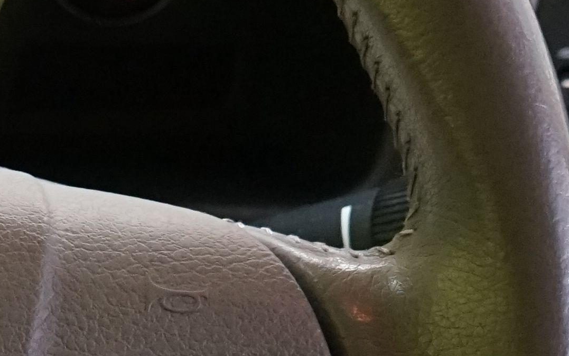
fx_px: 2465
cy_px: 298
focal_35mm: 159
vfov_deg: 8.2
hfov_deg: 12.4
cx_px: -330
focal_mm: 28
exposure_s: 1/30
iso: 4000
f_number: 6.3
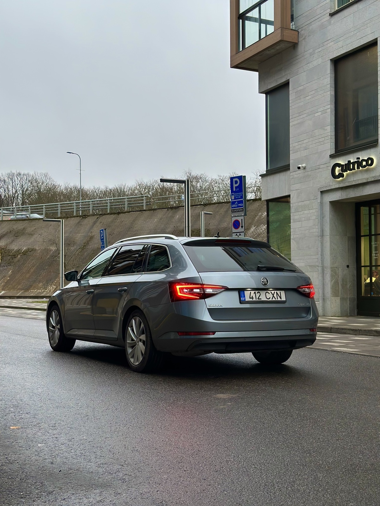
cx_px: 190
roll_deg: +0.5
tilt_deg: +2.8
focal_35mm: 48
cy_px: 253
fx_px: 703
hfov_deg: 30.3
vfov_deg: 39.7
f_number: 1.78
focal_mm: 6.86
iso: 100
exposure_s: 1/100
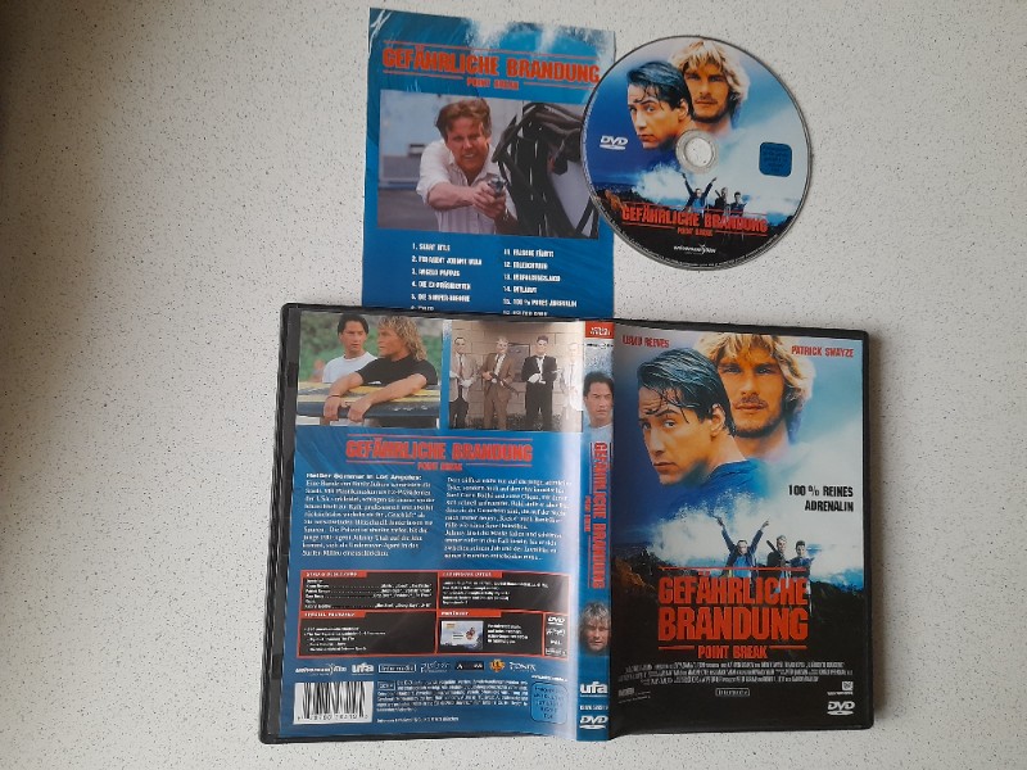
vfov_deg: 54.9
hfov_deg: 69.4
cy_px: 385
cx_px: 514
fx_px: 742
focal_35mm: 25
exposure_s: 1/50
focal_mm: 4.6
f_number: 2
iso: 320
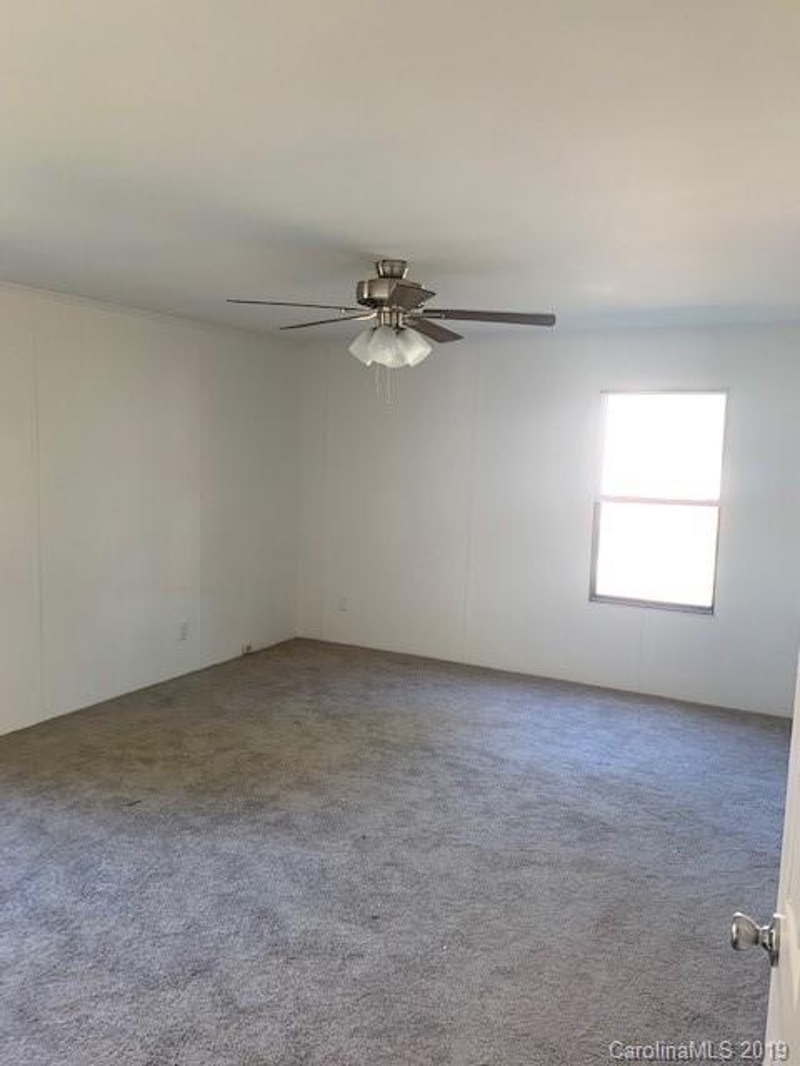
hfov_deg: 53.1
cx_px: 400
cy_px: 533
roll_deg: -1.5
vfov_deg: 67.3
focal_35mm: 26
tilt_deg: -5.6
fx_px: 801
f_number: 1.8
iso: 100
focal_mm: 4.25
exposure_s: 1/85
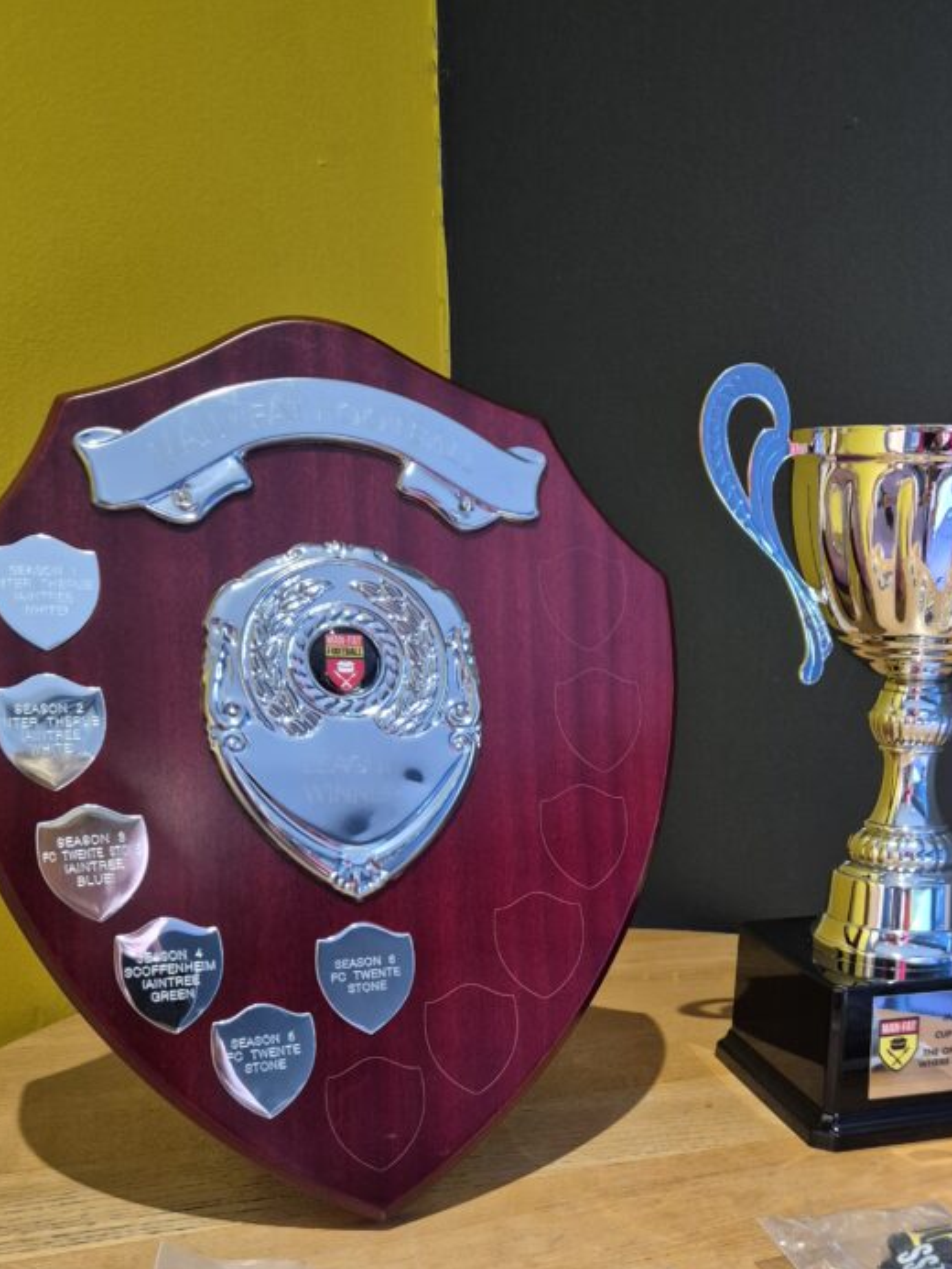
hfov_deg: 41.6
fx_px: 1246
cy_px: 892
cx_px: 579
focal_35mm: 34
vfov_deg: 52.4
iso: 800
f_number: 1.8
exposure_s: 1/100
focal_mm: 5.4
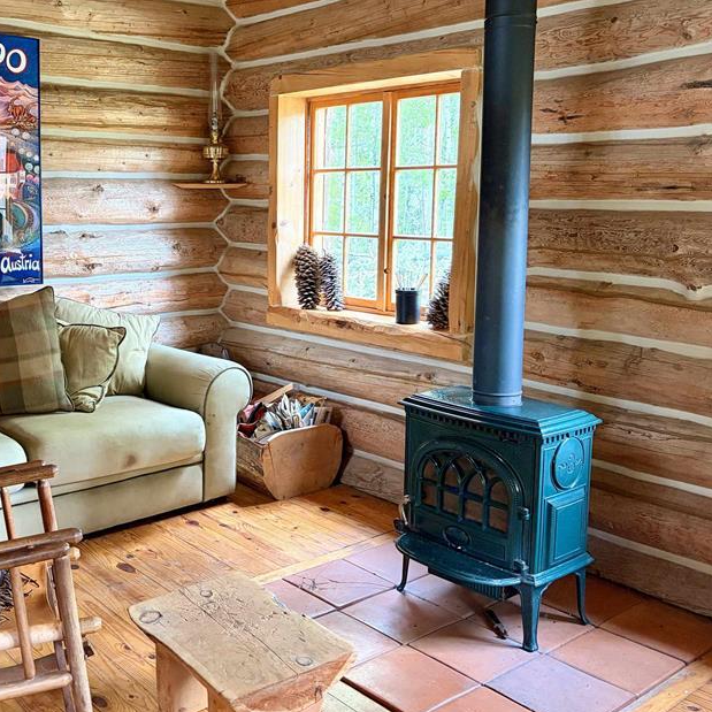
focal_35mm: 38
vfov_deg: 43.8
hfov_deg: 43.2
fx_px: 884
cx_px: 236
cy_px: 312
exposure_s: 1/60
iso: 320
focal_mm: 5.96
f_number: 1.6
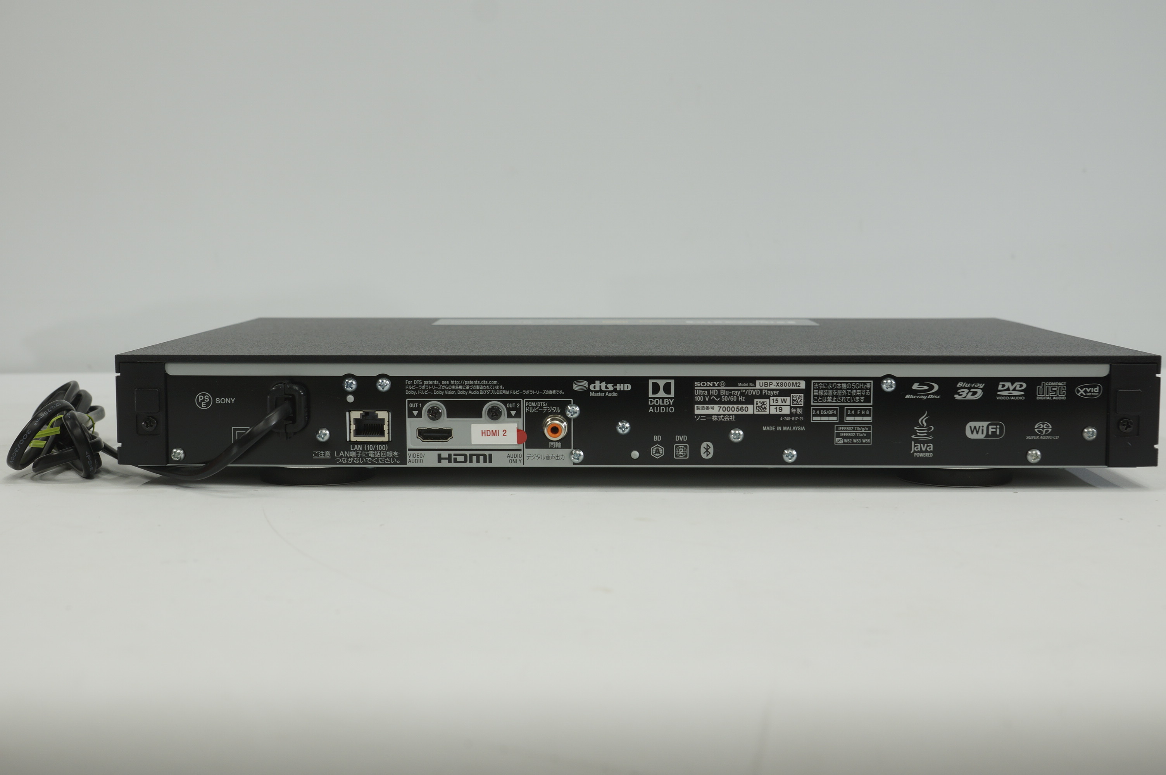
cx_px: 583
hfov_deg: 43.6
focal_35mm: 45
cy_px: 388
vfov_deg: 29.8
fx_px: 1456
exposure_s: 1/25
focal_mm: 30
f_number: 6.3
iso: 100
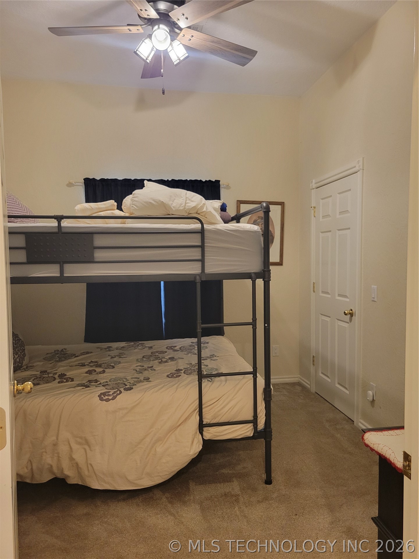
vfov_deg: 67.3
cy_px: 280
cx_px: 210
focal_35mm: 26
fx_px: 420
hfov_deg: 53.1
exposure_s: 1/40
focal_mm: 5.4
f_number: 1.8
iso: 400
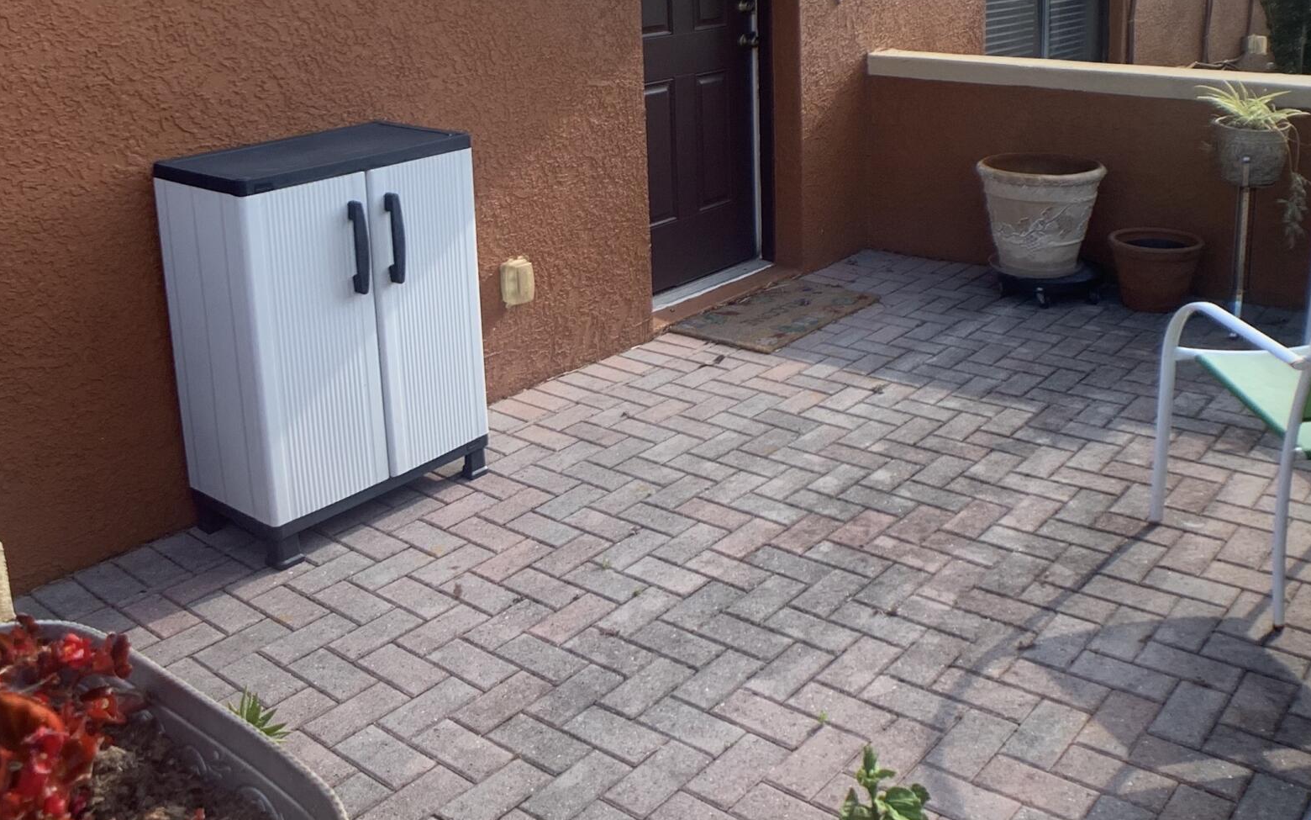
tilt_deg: -11.1
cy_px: 172
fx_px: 1894
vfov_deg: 24.1
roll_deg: +1.3
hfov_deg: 38.1
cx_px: 747
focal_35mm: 53
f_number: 1.8
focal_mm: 4.25
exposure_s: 1/546
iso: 25
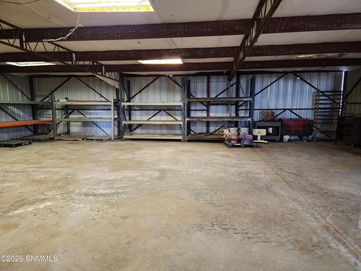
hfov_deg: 73.9
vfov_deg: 58.9
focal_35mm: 23
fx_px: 240
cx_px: 180
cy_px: 136
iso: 640
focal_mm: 6.4
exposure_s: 1/60
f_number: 1.8
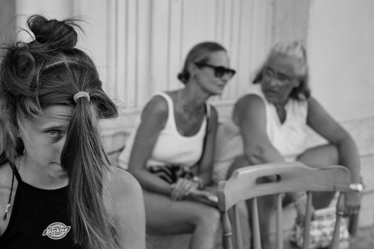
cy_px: 133
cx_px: 165
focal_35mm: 60
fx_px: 623
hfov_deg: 33.4
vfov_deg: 22.6
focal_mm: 33
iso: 640
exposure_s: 1/1250
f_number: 2.8
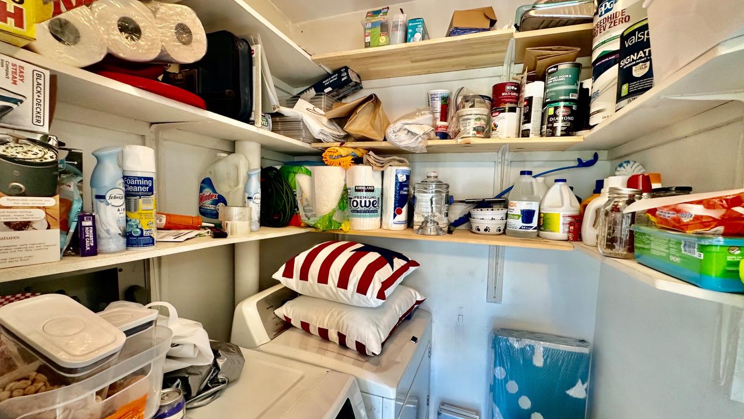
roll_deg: -1.5
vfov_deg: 67.0
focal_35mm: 16
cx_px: 371
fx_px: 316
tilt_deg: -4.8
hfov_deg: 99.4
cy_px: 224
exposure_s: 1/60
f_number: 2.2
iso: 160
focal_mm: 2.22
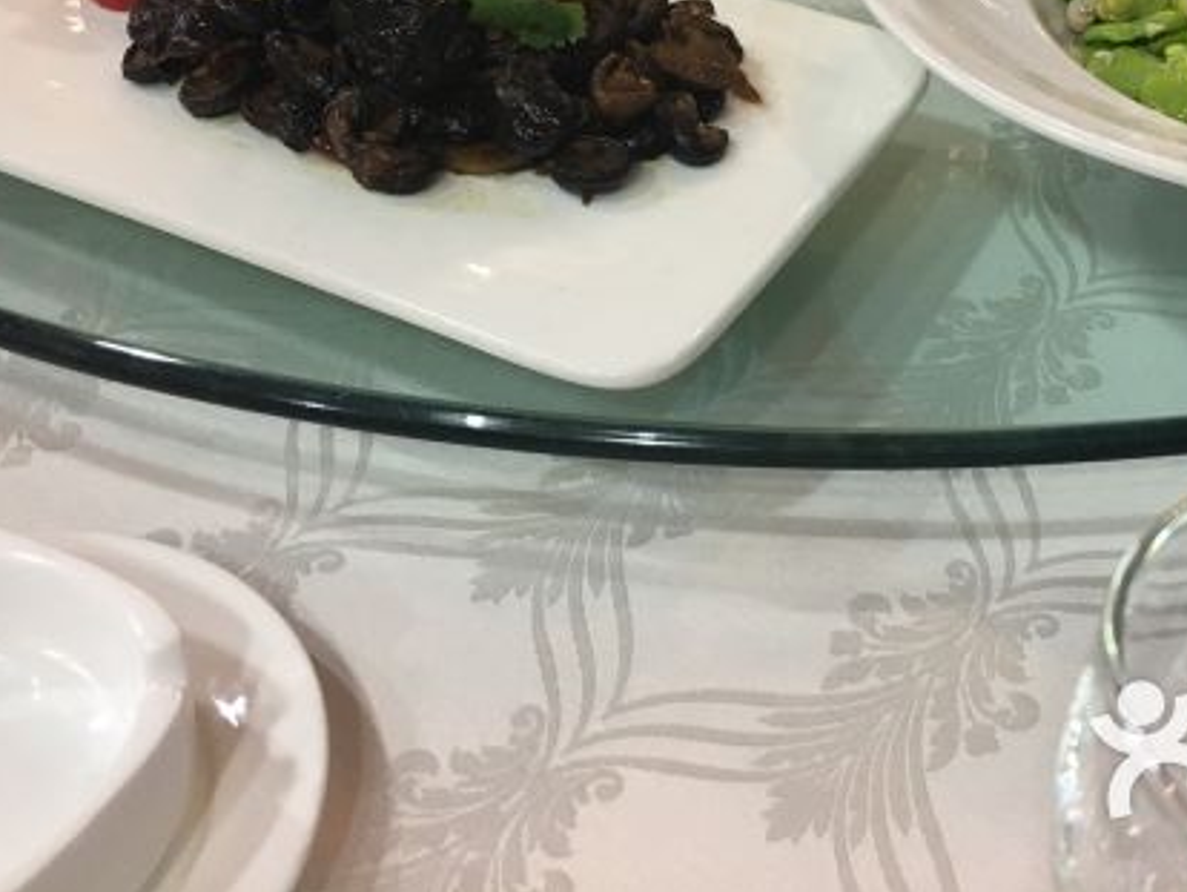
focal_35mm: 49
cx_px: 806
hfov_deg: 38.4
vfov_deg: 28.9
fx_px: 1681
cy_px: 145
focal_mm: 4.15
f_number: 2.2
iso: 200
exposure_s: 1/33
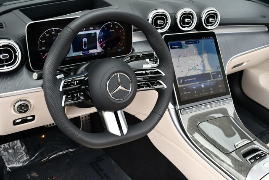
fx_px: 269
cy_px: 90
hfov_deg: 53.1
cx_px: 134
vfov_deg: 36.9
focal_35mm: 36
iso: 400
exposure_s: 1/250
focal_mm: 18
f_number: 5.6
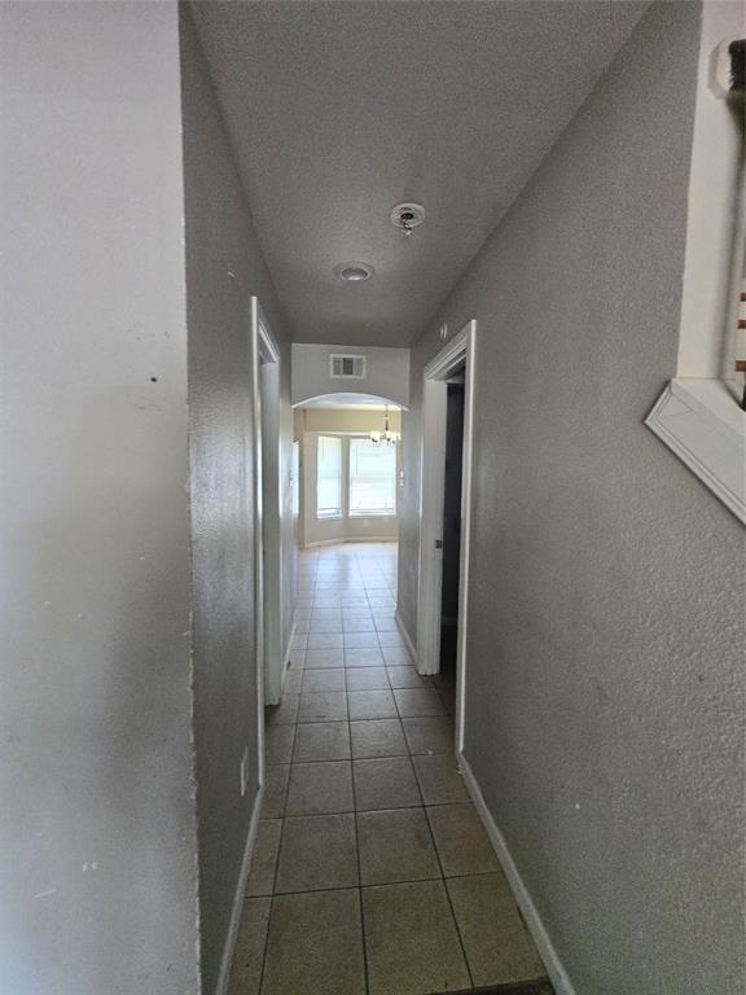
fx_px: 374
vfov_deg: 106.2
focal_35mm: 13
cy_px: 498
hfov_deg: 89.9
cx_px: 373
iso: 250
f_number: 2.2
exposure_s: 1/60
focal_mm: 1.7
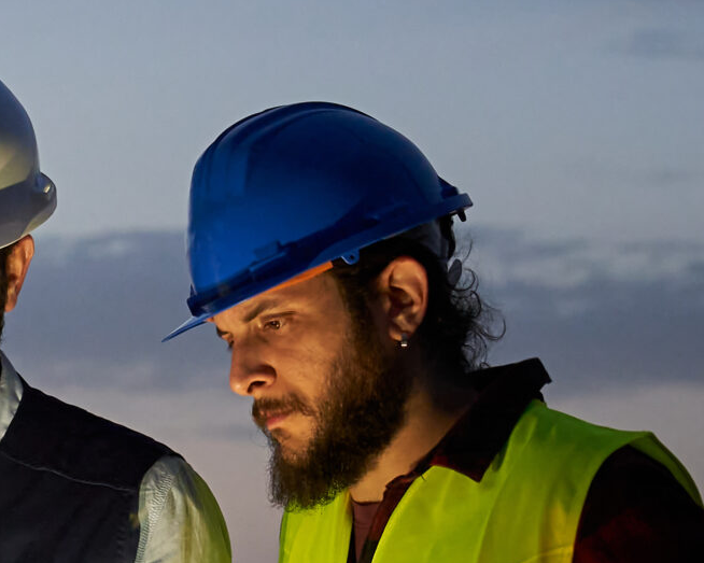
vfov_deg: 7.6
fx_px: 4208
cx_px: -11
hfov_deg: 9.5
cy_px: 468
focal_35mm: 202
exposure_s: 1/100
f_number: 4
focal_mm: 55
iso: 3200
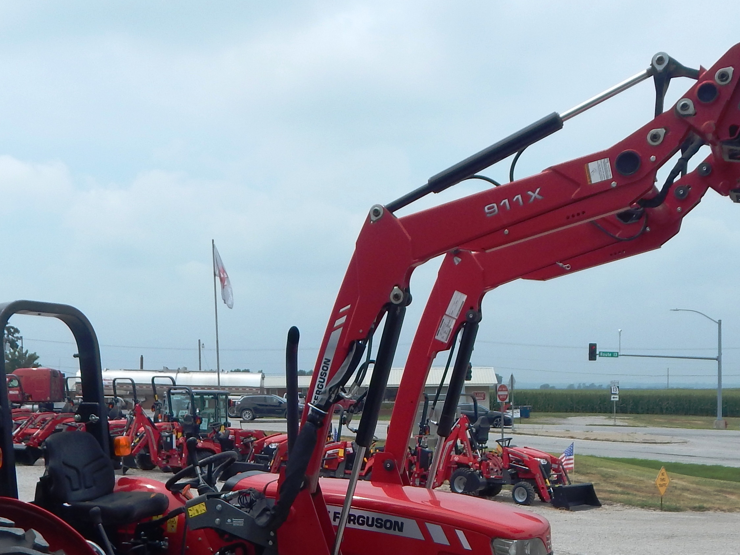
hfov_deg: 42.1
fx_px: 962
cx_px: 394
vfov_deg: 31.6
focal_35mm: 45
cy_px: 412
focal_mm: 4
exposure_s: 1/500
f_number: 6
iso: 125
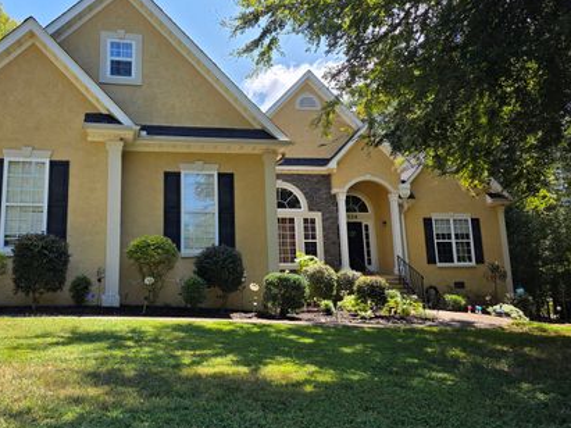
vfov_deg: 49.7
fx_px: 462
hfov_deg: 62.9
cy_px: 206
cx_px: 229
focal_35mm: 28
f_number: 1.7
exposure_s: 1/3185
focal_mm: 6.3
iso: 80
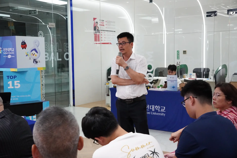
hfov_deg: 41.6
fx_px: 312
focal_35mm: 47
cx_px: 118
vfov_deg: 28.4
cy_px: 79
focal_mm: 31.6
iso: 6400
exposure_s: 1/500
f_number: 7.1
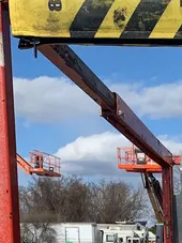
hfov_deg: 16.2
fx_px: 589
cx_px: 266
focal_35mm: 84
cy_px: 316
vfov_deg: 21.1
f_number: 1.8
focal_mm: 4.25
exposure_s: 1/2364
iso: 25
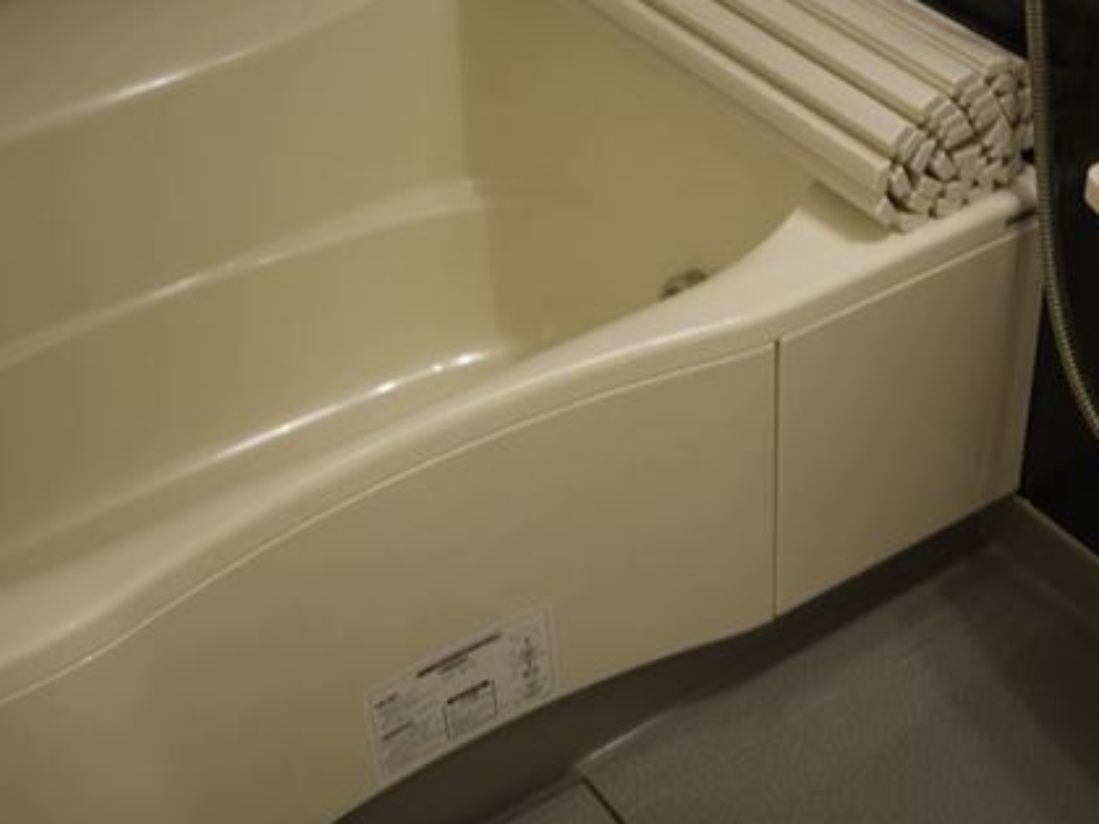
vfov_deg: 24.0
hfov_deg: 31.6
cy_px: 408
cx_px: 657
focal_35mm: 61
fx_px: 1937
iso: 100
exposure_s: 1/30
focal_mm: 20
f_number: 1.7
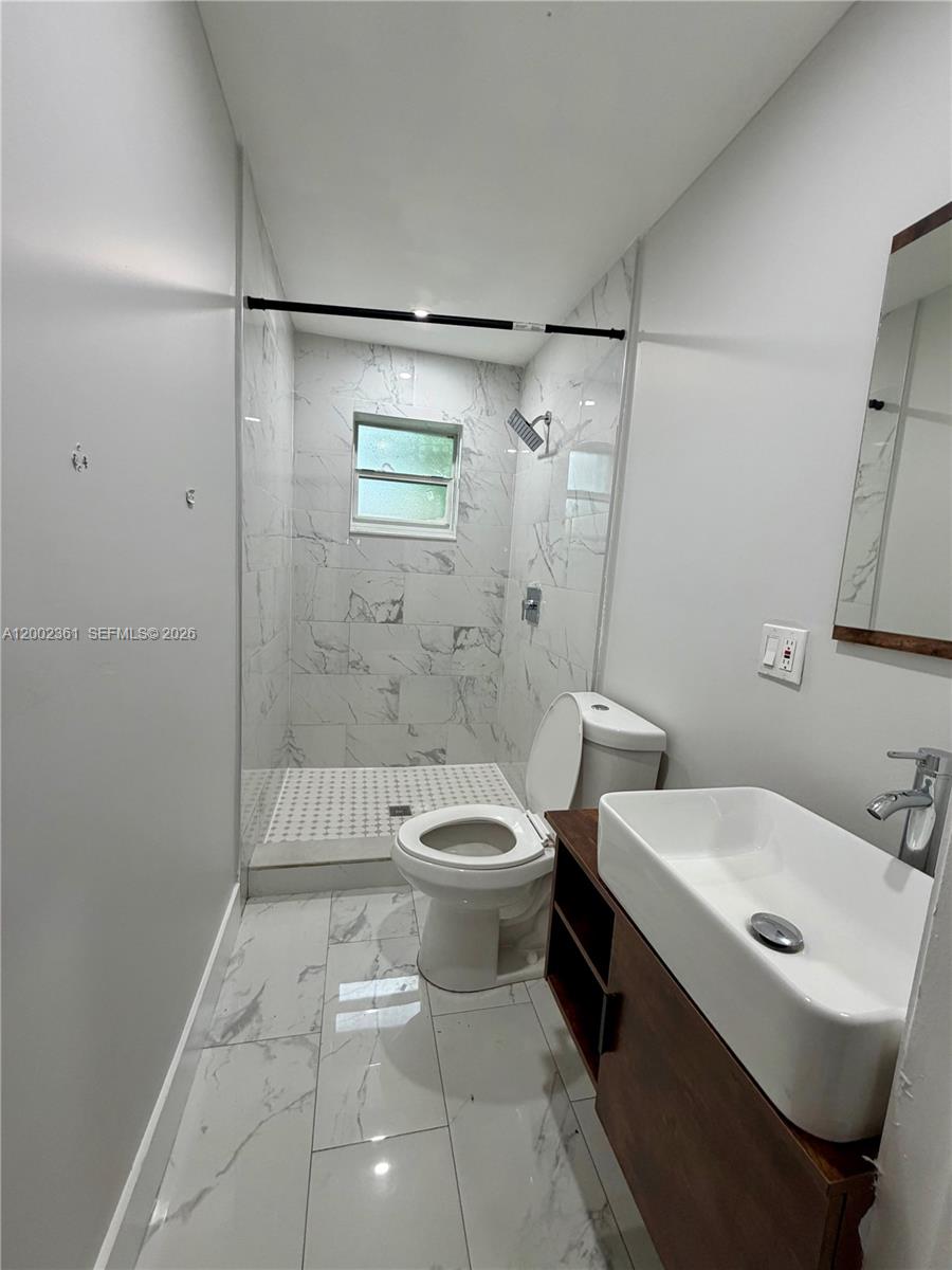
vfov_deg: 102.1
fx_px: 513
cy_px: 635
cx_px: 476
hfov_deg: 85.7
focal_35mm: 14
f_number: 2.2
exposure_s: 1/120
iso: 250
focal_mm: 2.22
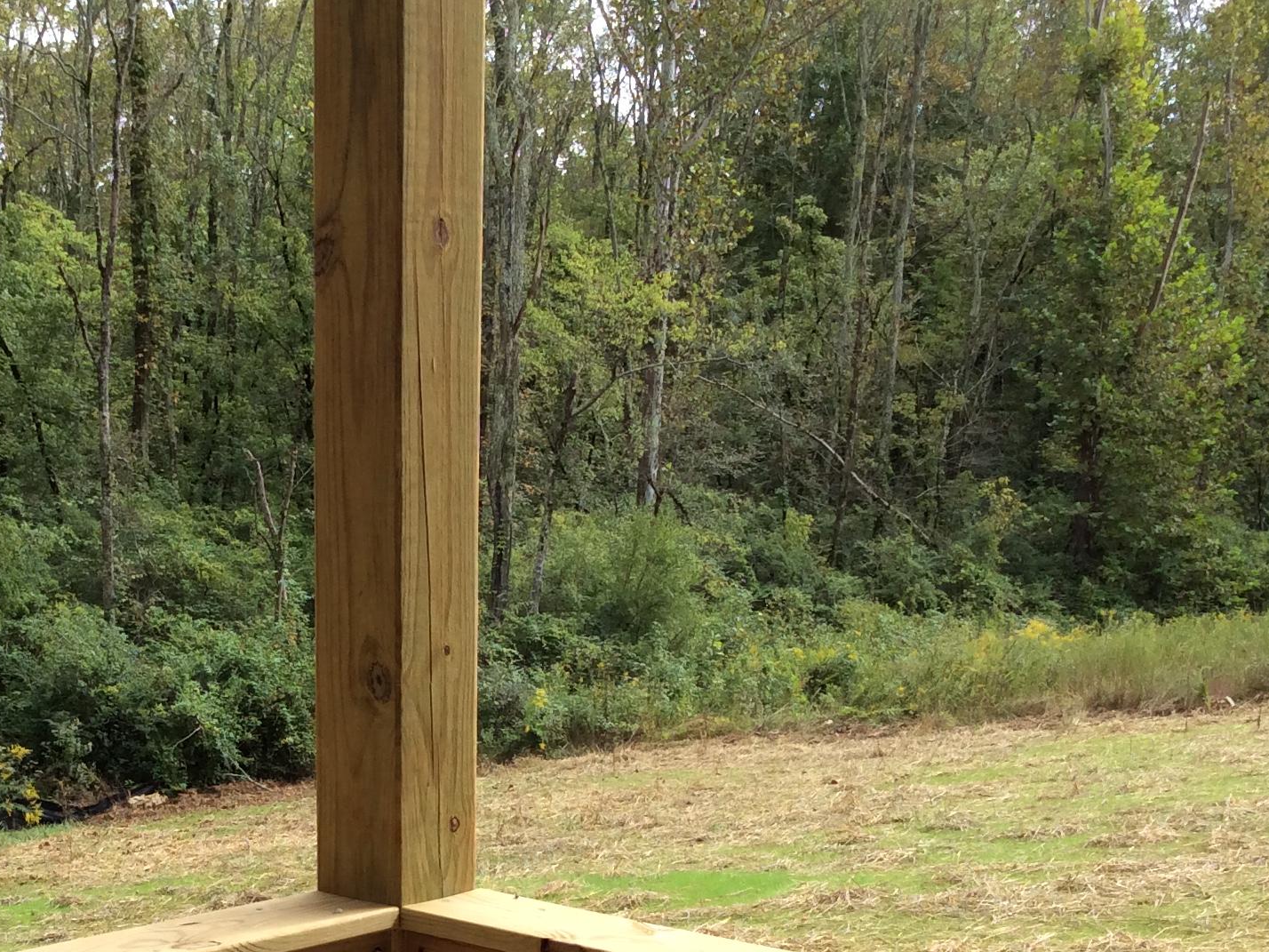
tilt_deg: -10.8
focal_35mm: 58
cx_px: 277
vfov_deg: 24.7
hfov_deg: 32.4
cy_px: 803
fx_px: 2126
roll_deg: -0.5
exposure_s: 1/389
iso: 32
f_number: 2.4
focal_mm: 3.3
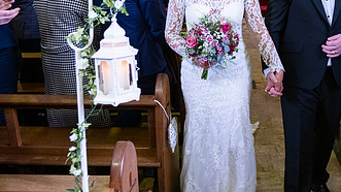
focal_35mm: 44
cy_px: 6
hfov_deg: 45.3
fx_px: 398
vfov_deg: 25.9
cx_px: 242
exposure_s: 1/160
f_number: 3.5
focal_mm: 24
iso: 1250
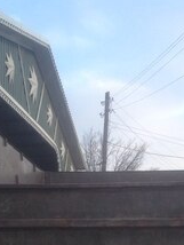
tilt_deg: -3.9
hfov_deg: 18.2
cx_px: 126
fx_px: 573
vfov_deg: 22.8
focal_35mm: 81
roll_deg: -0.6
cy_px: 263
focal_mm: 4.28
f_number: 2.4
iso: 50
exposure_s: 1/60
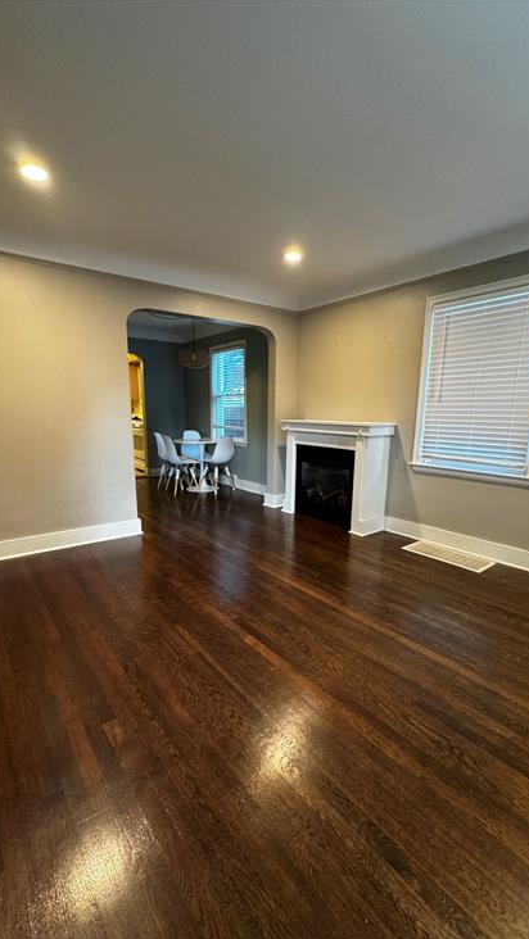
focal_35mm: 16
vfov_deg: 99.3
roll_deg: +0.8
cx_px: 261
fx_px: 399
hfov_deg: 67.1
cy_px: 490
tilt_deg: -12.4
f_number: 2.2
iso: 640
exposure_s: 1/60
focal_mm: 2.22
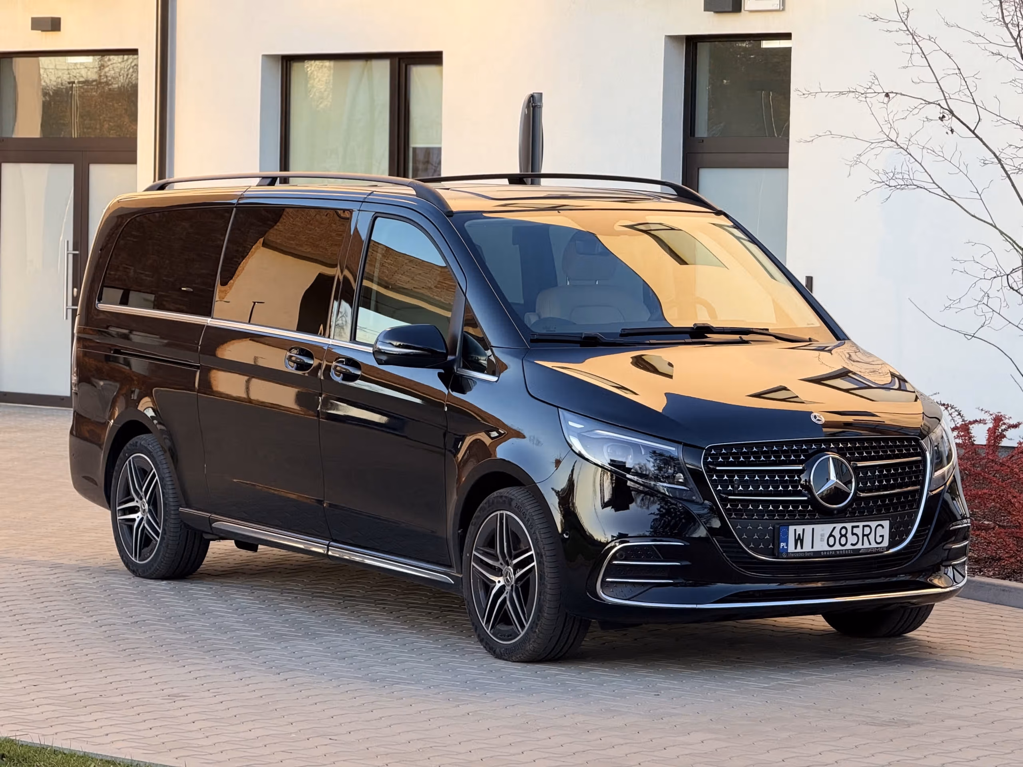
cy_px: 384
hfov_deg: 16.4
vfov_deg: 12.3
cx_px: 512
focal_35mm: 120
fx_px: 3546
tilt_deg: -1.9
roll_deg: -1.7
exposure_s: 1/172
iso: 64
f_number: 2.8
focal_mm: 15.66
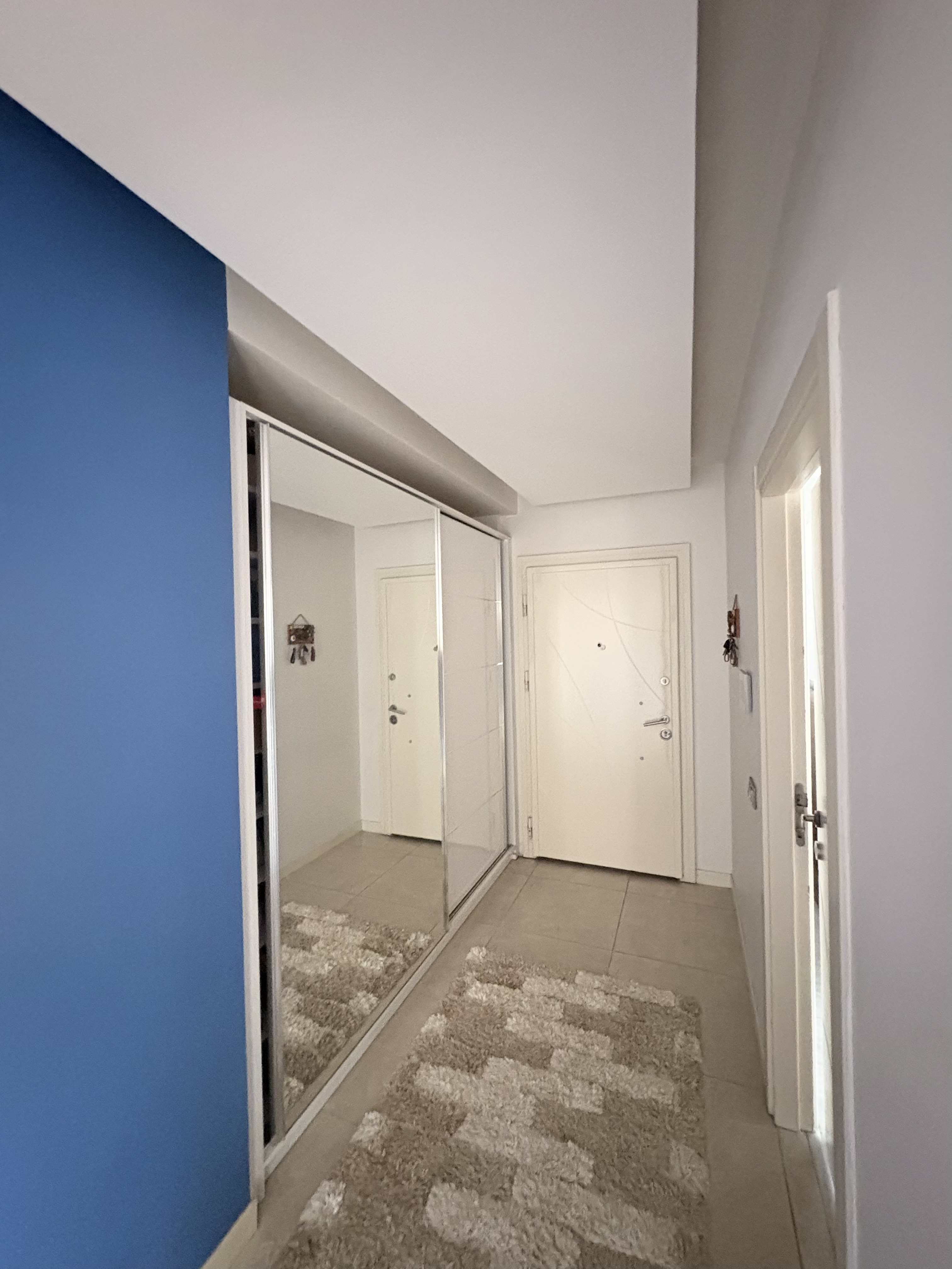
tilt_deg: -0.2
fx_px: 513
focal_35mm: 14
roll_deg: +0.8
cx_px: 476
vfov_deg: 102.1
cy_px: 634
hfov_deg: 85.7
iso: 2000
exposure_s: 1/18
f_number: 2.2
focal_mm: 2.22
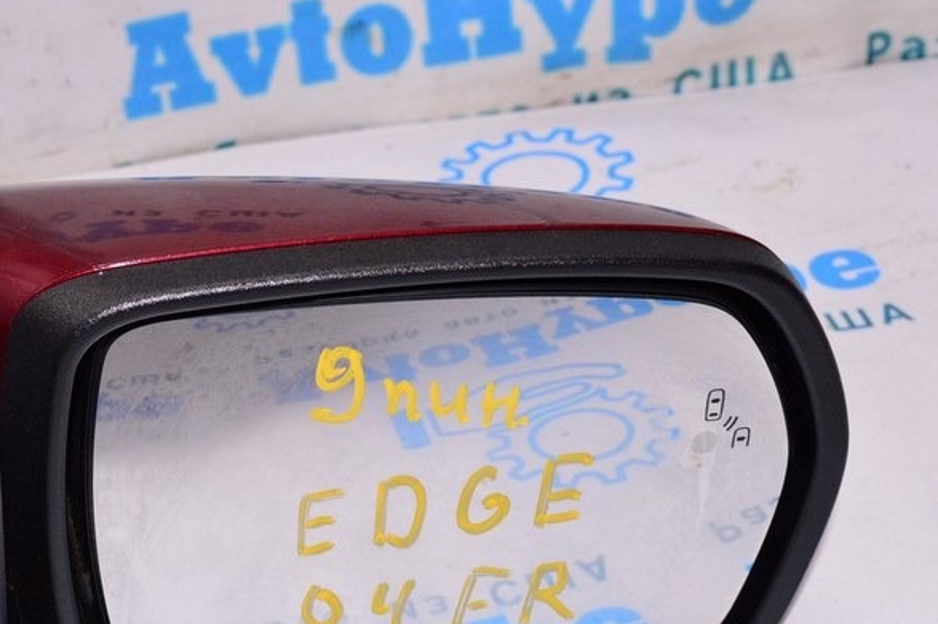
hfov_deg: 26.4
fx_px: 1975
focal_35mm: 76
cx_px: 241
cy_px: 530
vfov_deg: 17.7
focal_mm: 29
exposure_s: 1/200
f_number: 8
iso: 1600
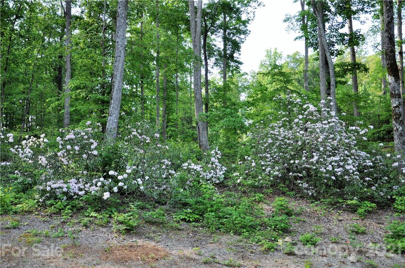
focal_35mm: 39
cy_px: 134
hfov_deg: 49.6
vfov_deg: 34.1
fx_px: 438
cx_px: 202
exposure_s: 1/200
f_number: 4.5
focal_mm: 26
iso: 200
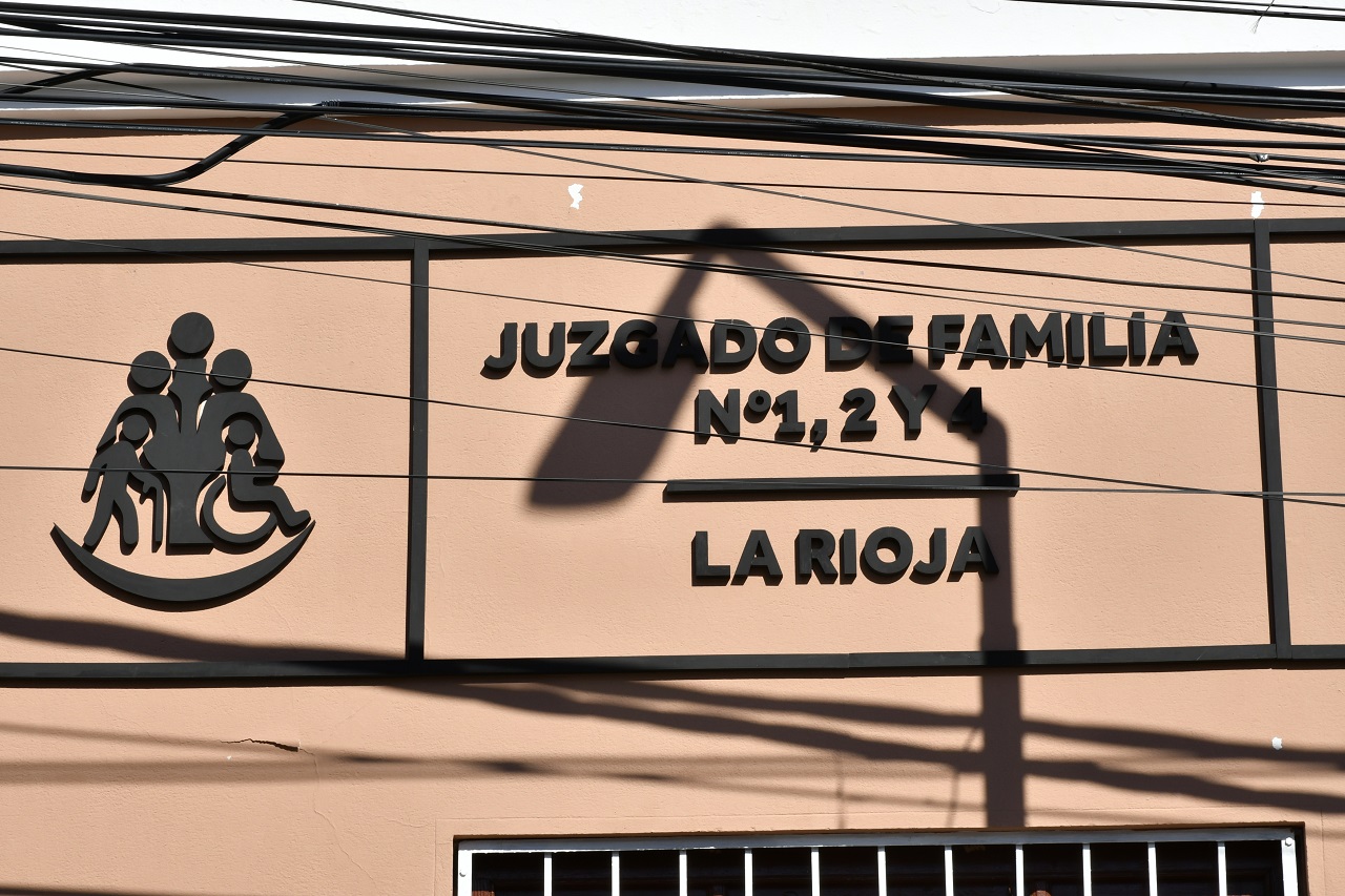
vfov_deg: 12.2
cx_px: 672
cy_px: 448
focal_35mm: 112
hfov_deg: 18.3
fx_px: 4184
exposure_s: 1/250
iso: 250
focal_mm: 75
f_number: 16
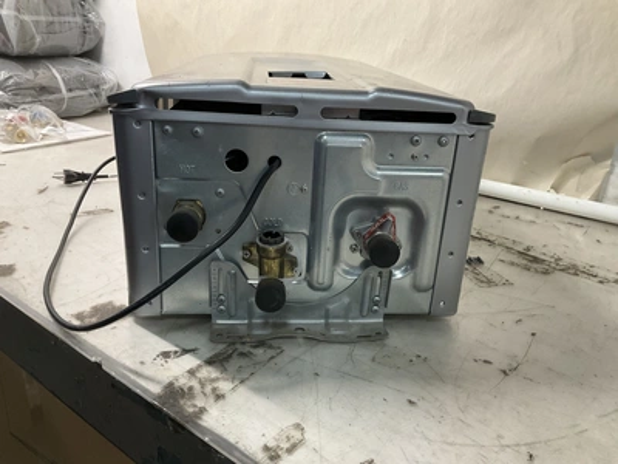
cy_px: 232
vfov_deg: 48.2
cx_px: 309
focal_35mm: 29
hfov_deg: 61.7
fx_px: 518
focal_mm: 3
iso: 80
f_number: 1.8
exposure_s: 1/60
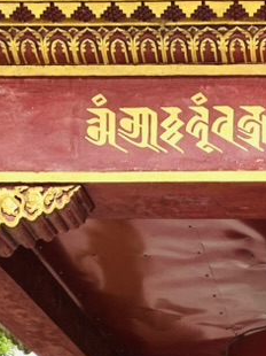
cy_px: 574
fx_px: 882
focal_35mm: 86
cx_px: 327
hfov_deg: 16.4
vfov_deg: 19.1
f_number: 1.8
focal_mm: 4.25
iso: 25
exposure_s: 1/424
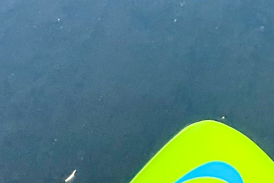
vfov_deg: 7.3
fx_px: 1218
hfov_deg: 11.4
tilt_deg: -10.6
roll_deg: +0.1
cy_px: -411
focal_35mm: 160
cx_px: 577
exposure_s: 1/2358
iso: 50
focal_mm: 5.1
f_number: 1.6
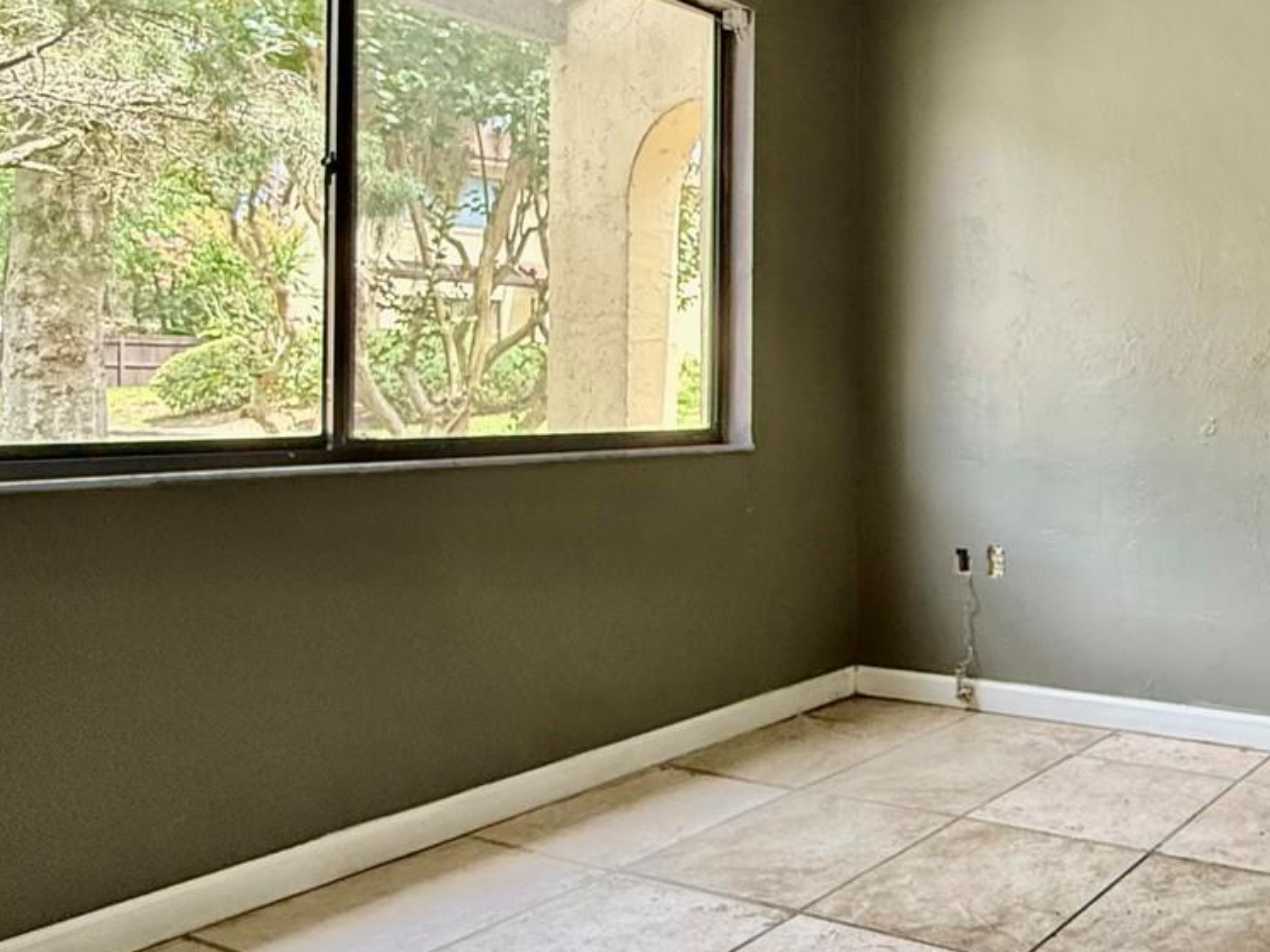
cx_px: 1244
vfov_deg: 46.5
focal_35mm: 30
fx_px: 1100
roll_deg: -0.1
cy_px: 377
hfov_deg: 49.8
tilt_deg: +1.3
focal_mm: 2.22
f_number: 2.2
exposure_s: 1/120
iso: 320
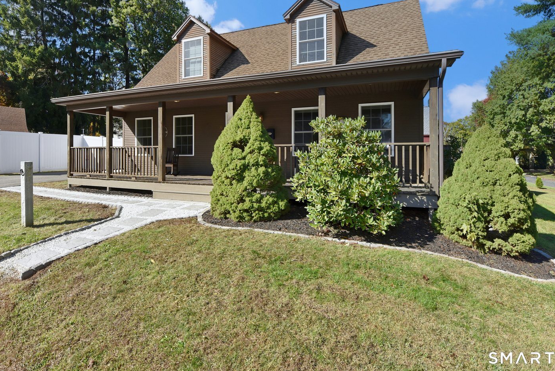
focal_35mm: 16
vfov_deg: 73.5
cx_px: 270
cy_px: 161
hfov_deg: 96.7
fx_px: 247
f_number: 8
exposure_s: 1/200
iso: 100
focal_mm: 14
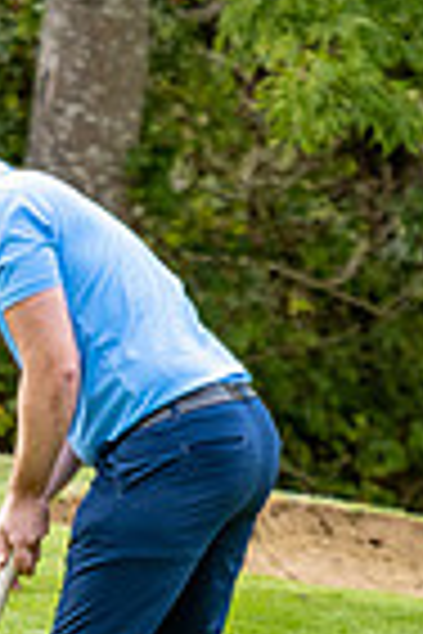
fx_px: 16302
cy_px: 337
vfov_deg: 2.2
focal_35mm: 925
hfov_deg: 1.5
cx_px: -693
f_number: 3.2
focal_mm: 150
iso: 200
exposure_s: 1/640
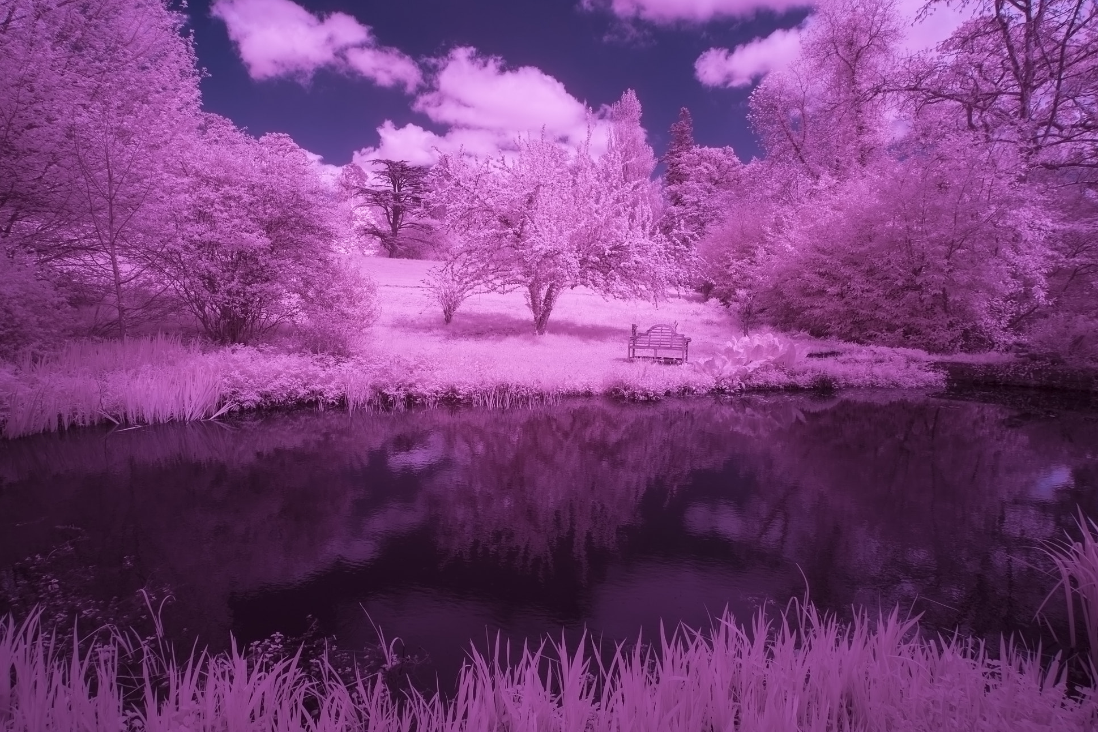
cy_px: 367
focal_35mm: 19
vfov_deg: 64.6
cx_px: 522
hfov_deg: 86.8
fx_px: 580
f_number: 16
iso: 200
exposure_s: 1/125
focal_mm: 18
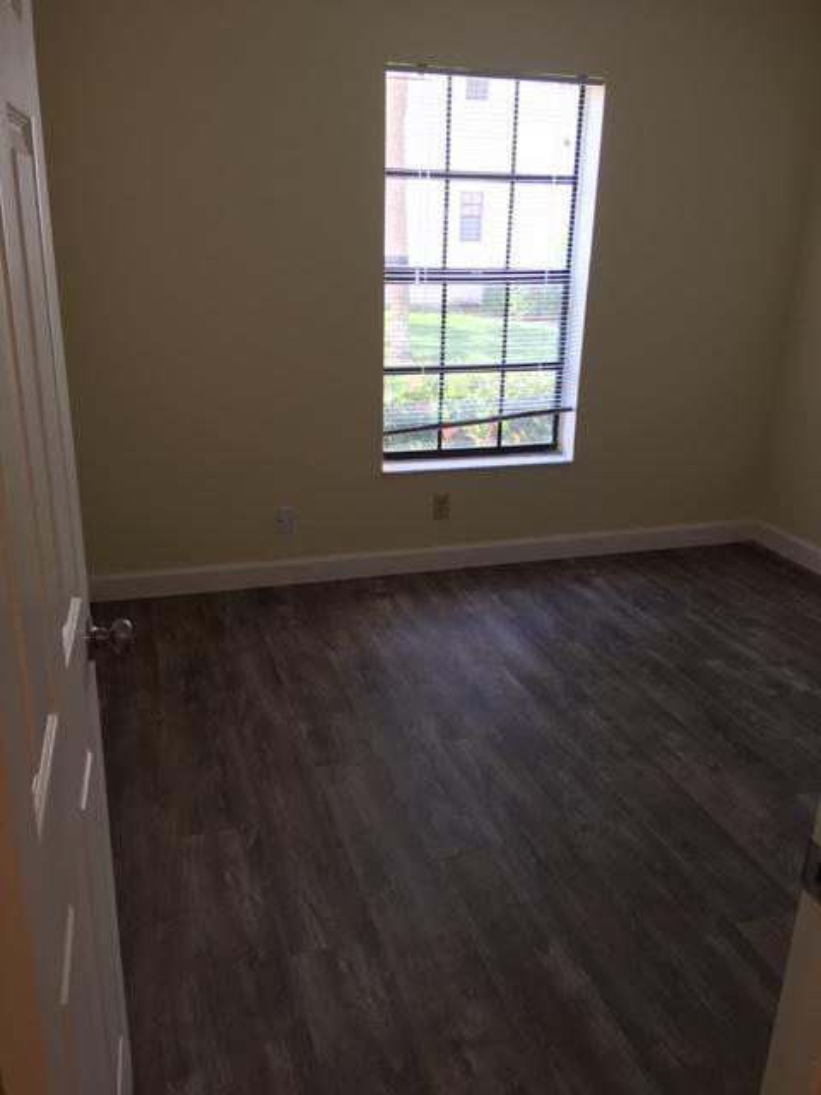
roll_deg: -2.7
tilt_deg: -19.1
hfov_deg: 48.2
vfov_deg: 61.7
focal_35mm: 29
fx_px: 917
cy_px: 548
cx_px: 410
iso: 25
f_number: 2.2
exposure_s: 1/40
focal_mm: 4.15
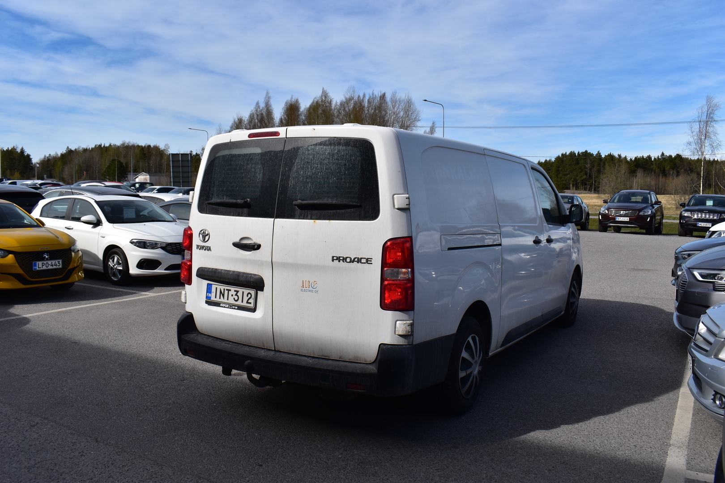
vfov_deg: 43.6
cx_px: 362
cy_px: 242
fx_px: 604
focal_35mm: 30
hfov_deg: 61.9
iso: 250
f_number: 11
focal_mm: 20
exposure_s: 1/500
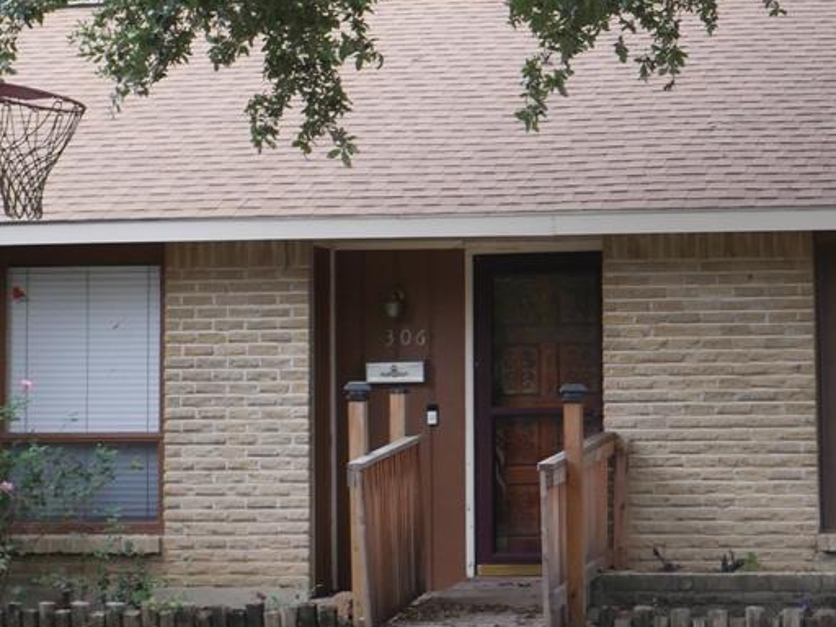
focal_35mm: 124
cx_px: 600
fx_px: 2995
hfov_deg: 15.8
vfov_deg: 11.9
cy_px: 95
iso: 1000
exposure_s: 1/80
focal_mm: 31
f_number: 5.4
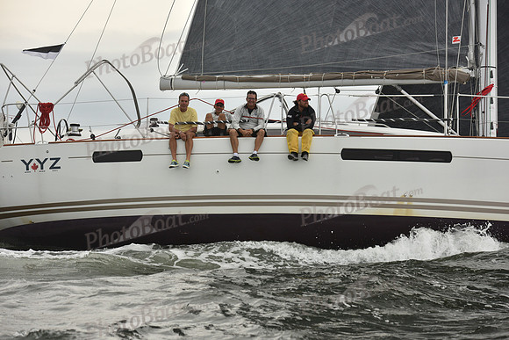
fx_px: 1485
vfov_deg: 13.0
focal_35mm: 105
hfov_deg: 19.5
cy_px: 170
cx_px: 254
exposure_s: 1/640
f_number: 5.6
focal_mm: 105
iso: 500
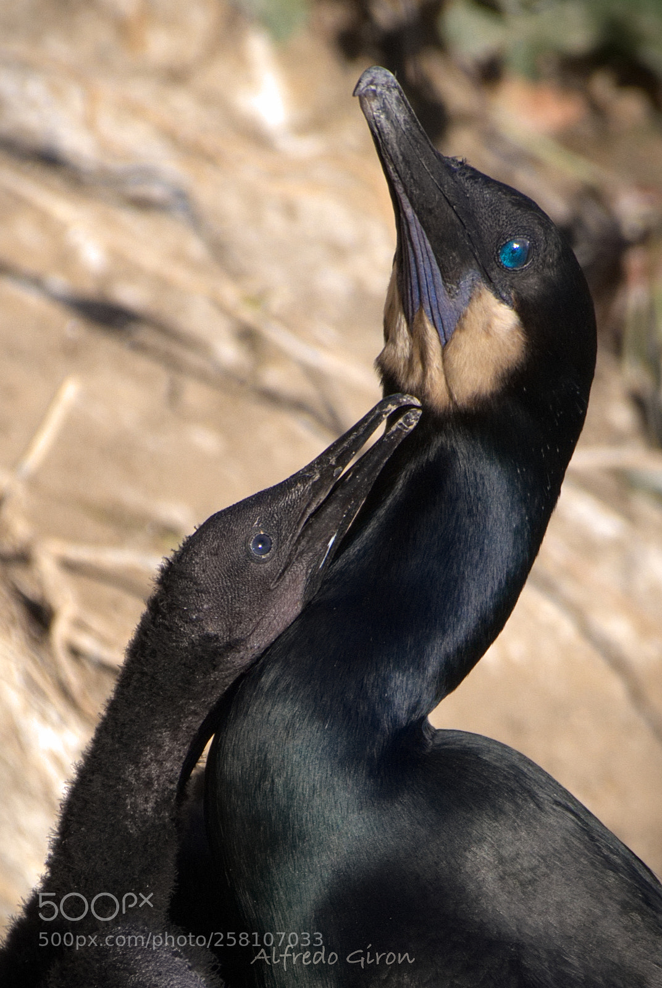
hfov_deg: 1.9
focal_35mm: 720
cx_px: 331
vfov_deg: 2.9
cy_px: 494
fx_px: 19790
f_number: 5.6
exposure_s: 1/2000
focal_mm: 480
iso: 560
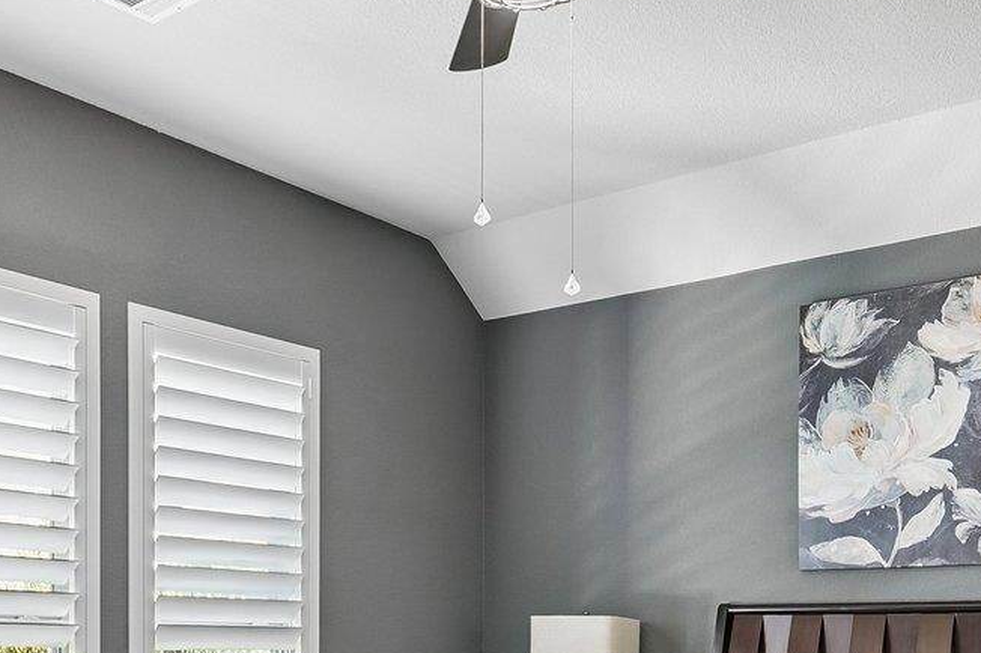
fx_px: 1198
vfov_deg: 28.4
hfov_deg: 43.7
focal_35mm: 44
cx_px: 305
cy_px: 667
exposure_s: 1/3.33
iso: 400
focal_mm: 14
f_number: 8
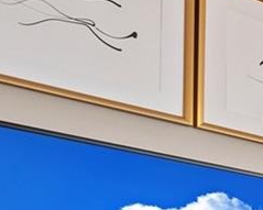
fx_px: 685
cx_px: 702
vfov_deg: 15.4
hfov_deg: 13.0
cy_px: 362
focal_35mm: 88
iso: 200
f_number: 8
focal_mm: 14
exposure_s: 1/13
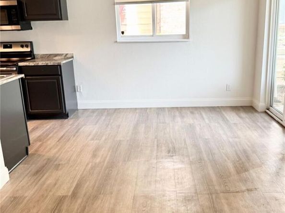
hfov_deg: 71.6
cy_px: 106
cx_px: 142
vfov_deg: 56.8
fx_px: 198
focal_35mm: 24
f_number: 1.78
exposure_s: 1/120
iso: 160
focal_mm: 6.76
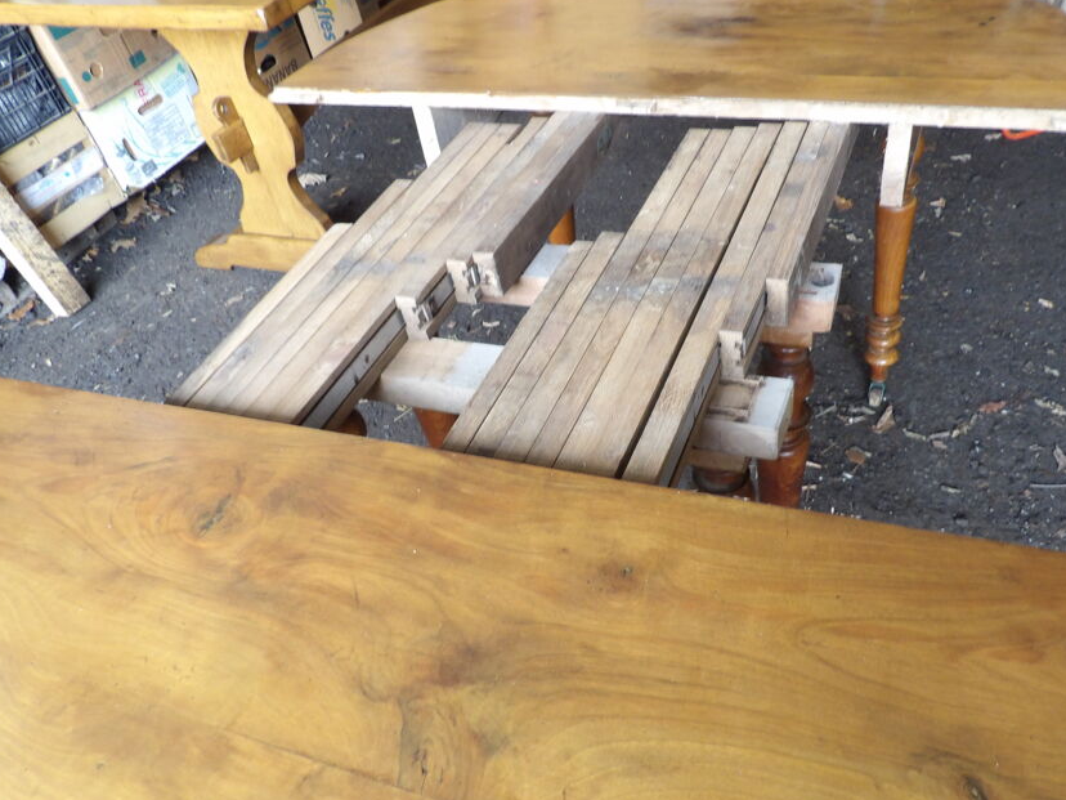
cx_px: 582
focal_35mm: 29
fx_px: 893
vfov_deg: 48.0
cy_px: 475
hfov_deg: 61.5
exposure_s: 1/24
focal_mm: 4.3
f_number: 3.2
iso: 200
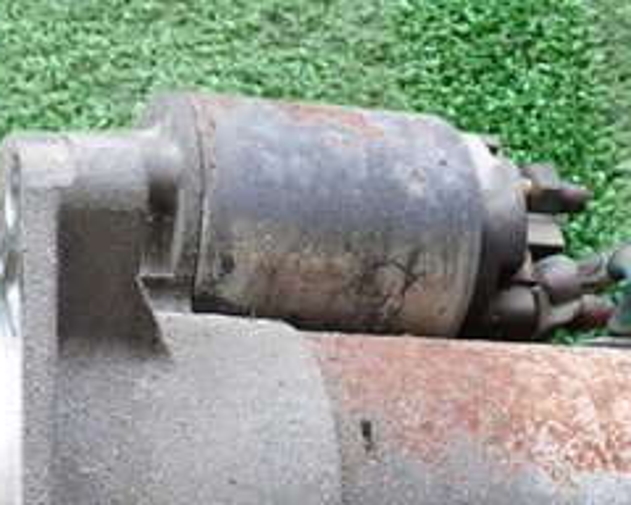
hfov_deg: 21.6
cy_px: 445
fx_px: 1643
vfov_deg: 17.2
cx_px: 205
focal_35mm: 88
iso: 160
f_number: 2.5
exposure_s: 1/80
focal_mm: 6.37
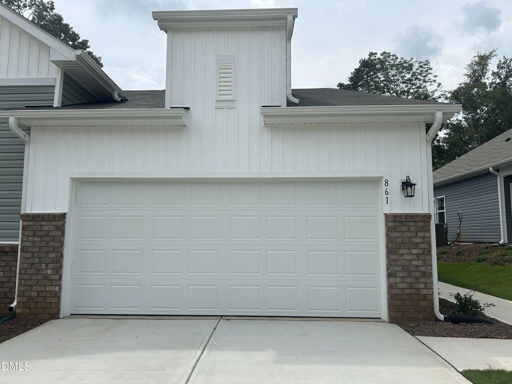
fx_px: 385
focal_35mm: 26
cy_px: 192
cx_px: 256
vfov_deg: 53.1
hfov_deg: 67.3
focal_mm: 5.7
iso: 50
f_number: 1.5
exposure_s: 1/6993
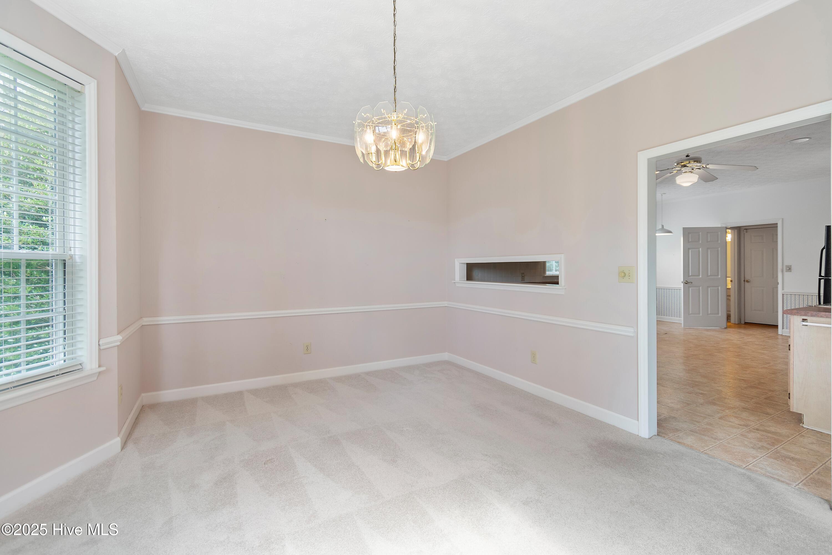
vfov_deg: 77.3
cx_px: 416
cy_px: 278
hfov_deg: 100.4
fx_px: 347
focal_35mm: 15
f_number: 4.5
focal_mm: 10
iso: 100
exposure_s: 1/10
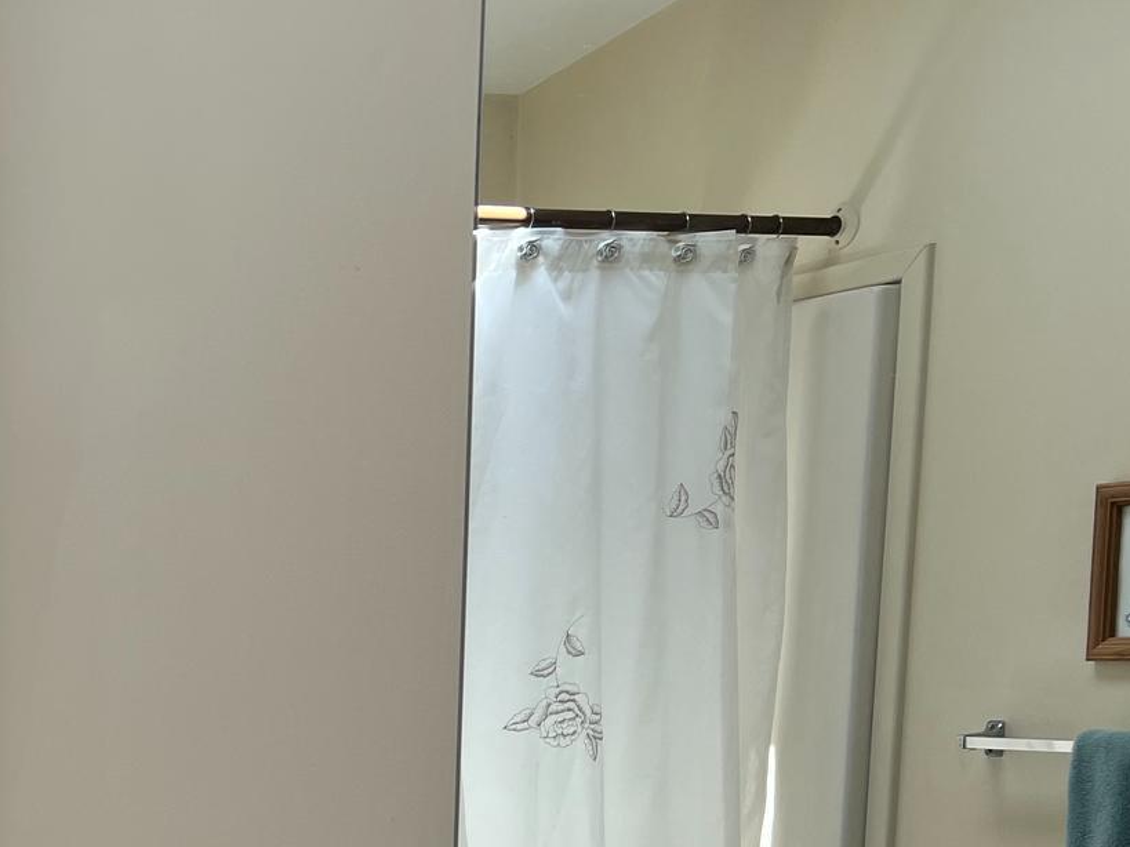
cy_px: 1035
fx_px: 2122
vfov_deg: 20.9
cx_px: -233
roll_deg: +1.5
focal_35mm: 65
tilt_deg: -9.9
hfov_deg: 26.5
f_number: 1.5
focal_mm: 5.7
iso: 32
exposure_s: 1/143
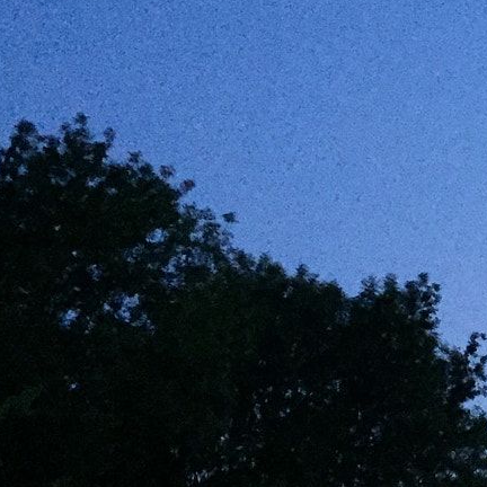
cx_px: 825
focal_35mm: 95
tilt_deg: +30.1
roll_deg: +1.9
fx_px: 1512
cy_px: 11
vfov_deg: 17.9
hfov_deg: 16.0
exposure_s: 1/17
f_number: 2.2
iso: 400
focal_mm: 4.15
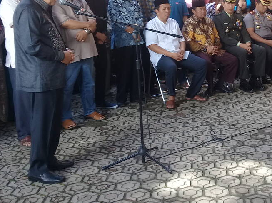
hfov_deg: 33.0
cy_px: 55
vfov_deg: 25.4
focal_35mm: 57
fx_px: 448
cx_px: 213
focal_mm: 3.3
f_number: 2.2
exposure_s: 1/40
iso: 50
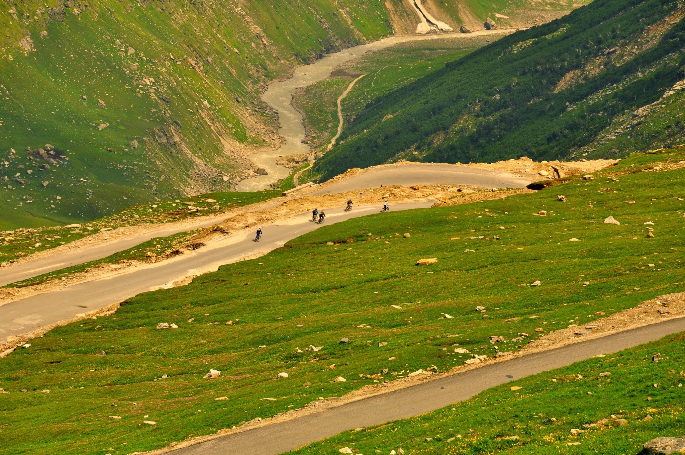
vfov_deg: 8.7
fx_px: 2993
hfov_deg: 13.1
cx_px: 342
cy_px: 228
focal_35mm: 158
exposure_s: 1/640
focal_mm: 105
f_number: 11
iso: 250
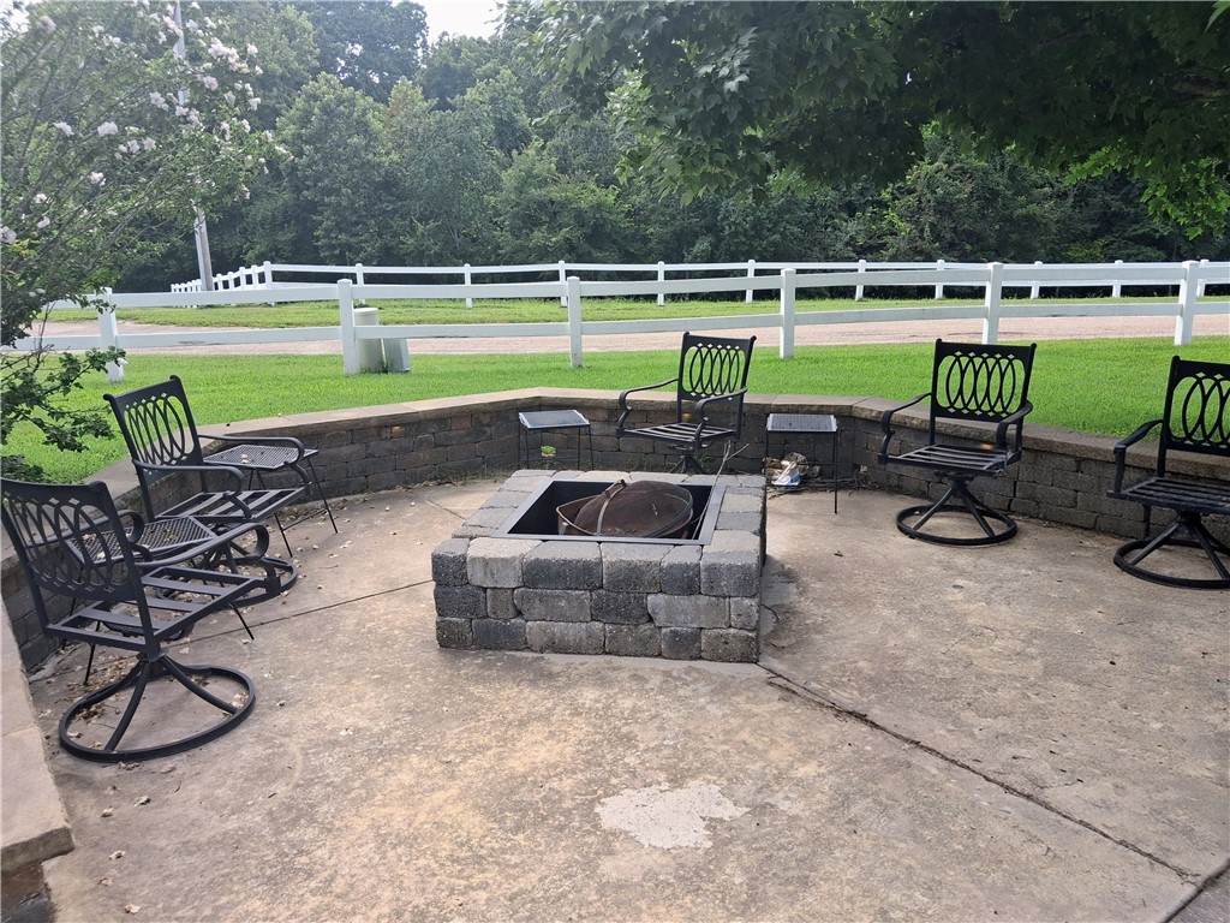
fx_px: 959
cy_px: 462
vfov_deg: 51.4
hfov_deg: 65.3
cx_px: 615
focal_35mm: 27
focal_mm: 4
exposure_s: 1/148
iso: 25
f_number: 1.8
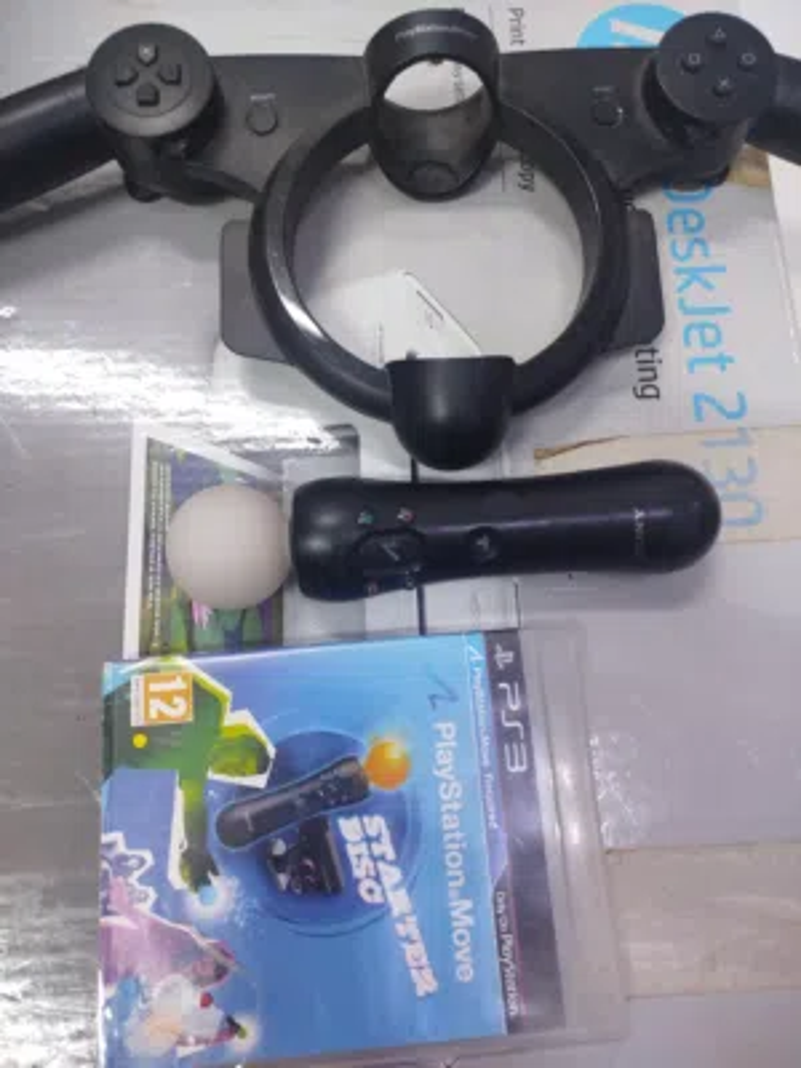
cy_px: 534
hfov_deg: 56.8
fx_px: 740
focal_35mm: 24
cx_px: 400
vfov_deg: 71.6
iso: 320
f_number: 1.7
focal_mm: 5.31
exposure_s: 1/33
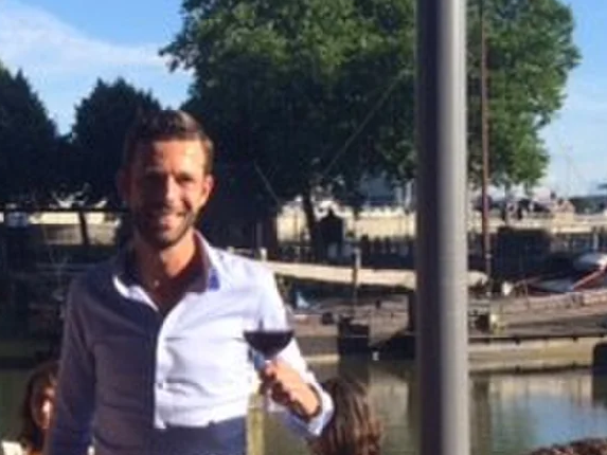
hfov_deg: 21.6
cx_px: -19
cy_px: 429
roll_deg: +2.4
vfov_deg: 16.7
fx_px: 1526
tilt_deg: -7.8
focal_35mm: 87
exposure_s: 1/1520
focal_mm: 4.15
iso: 32
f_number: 2.2
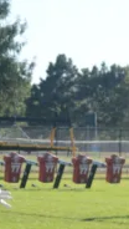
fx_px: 2145
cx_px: 207
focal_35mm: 354
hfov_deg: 3.4
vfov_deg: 6.1
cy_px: 184
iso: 800
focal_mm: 92
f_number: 4.5
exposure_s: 1/2500
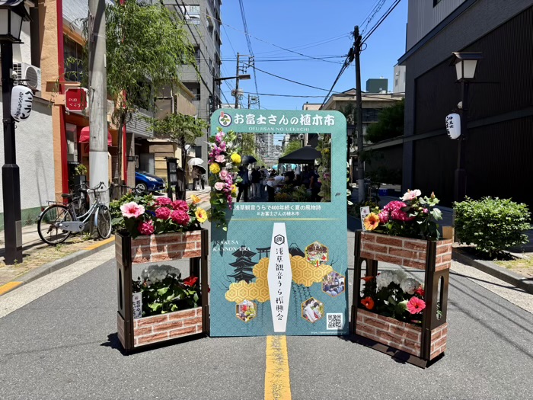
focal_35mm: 26
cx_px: 266
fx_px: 400
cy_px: 200
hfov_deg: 67.3
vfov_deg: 53.1
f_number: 1.6
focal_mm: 5.96
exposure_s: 1/2193
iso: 50
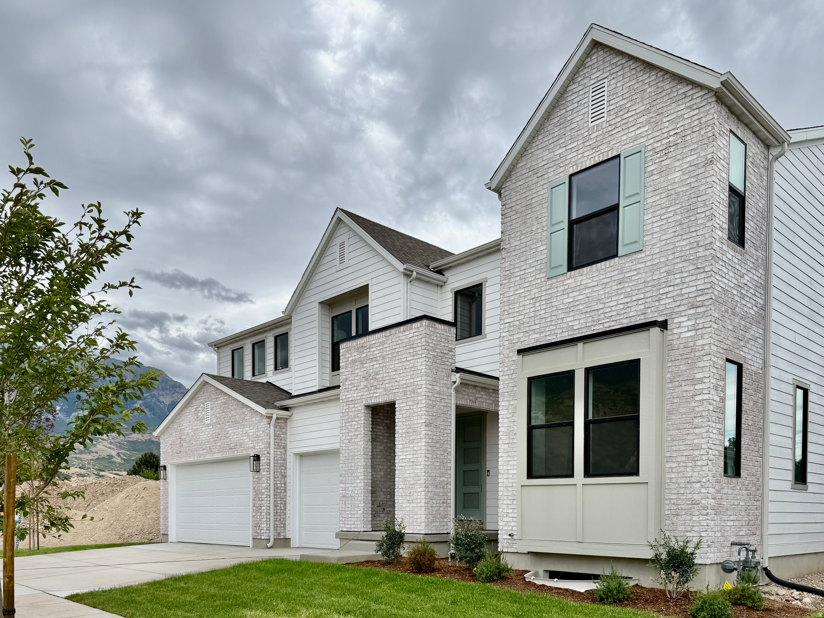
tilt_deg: +10.6
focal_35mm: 24
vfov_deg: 56.8
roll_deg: -0.6
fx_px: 571
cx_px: 412
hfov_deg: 71.6
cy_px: 309
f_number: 1.78
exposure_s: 1/4673
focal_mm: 6.76
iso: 80
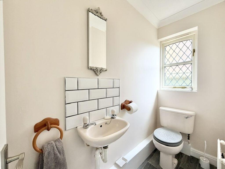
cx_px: 112
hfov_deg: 102.1
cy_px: 84
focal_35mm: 14
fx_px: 91
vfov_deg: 85.7
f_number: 2.2
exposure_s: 1/121
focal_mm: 2.22
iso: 250
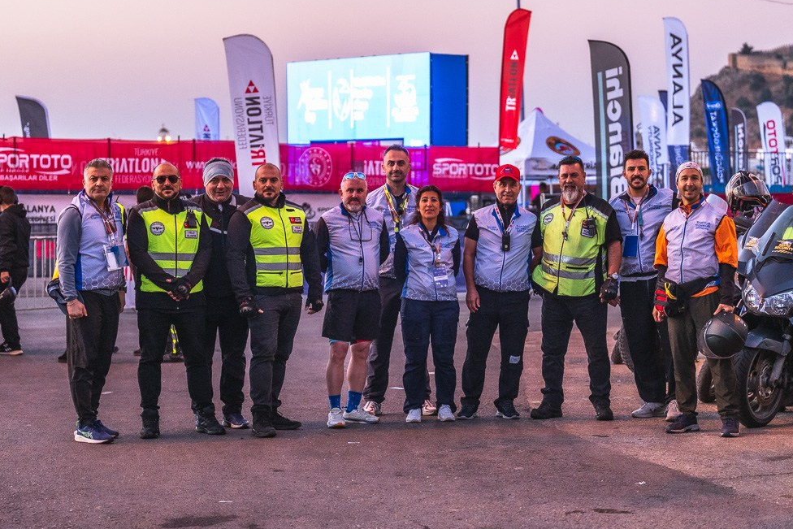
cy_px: 231
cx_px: 455
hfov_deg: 21.0
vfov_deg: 14.1
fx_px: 2137
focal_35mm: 97
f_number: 2.8
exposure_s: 1/400
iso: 2000
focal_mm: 74
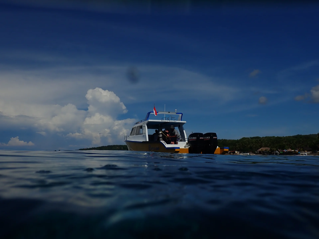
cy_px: 120
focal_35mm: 32
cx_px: 160
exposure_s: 1/800
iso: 100
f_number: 9
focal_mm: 5.79
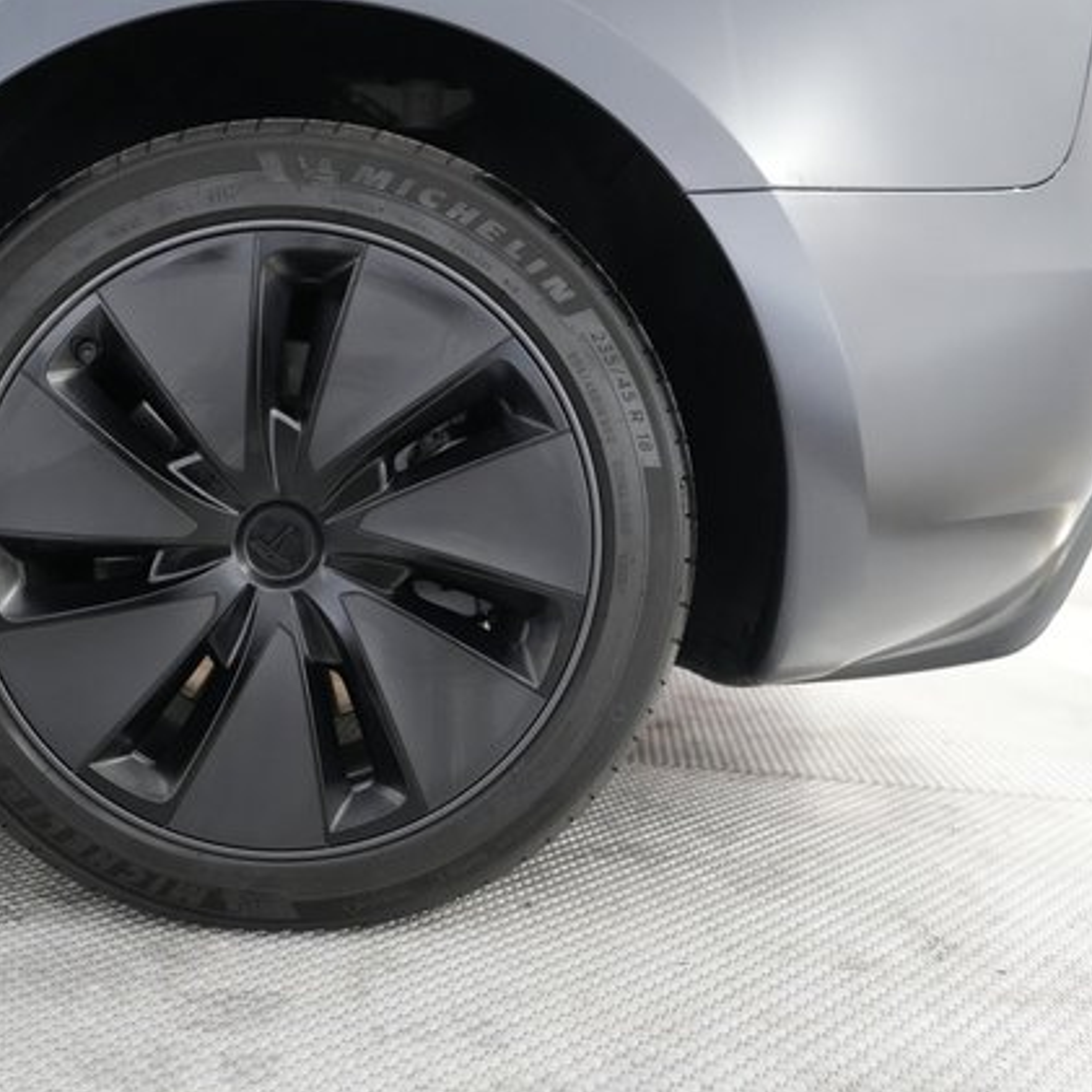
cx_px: 280
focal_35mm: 31
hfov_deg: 50.5
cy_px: 547
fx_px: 1106
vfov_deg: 52.5
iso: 8000
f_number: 2.8
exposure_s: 1/160
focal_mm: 24
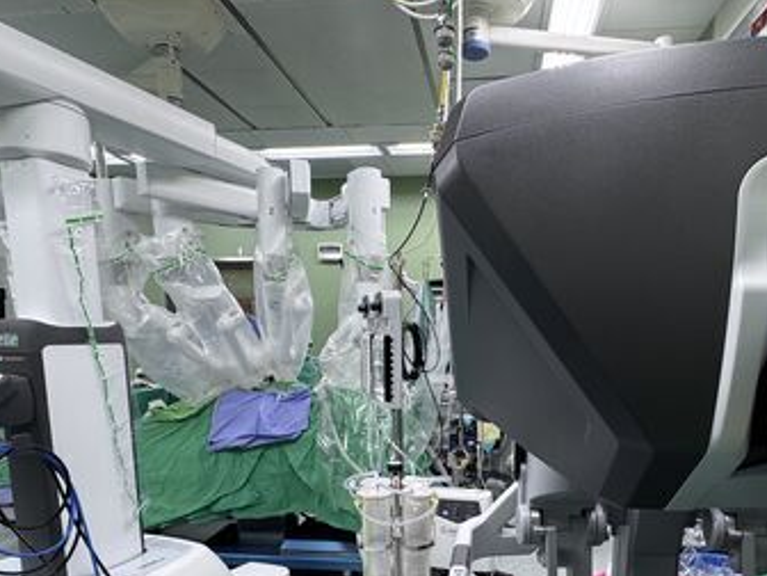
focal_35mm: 25
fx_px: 554
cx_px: 447
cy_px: 418
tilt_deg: -9.6
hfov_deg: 68.9
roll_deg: +0.2
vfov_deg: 52.9
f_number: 2.2
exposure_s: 1/120
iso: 200
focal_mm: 2.22
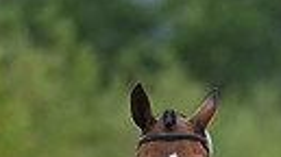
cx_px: 366
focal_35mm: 1891
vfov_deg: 0.6
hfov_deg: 1.1
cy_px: 381
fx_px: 14064
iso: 720
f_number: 5.6
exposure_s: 1/1600
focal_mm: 400
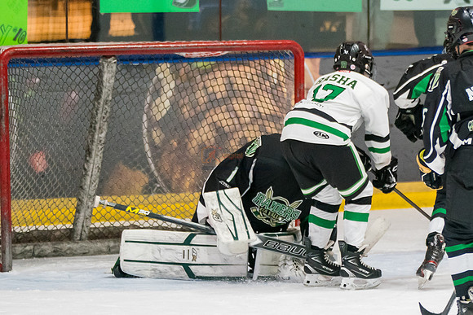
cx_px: 379
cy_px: 158
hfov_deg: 5.5
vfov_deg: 3.7
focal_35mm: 376
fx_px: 4945
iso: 3200
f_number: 3.2
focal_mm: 157
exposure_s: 1/1000
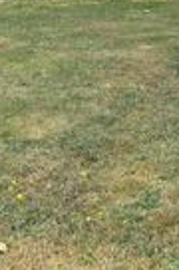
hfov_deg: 14.8
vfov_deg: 20.5
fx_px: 690
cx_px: 125
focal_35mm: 92
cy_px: -68
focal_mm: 6.76
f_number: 1.78
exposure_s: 1/1721
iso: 80
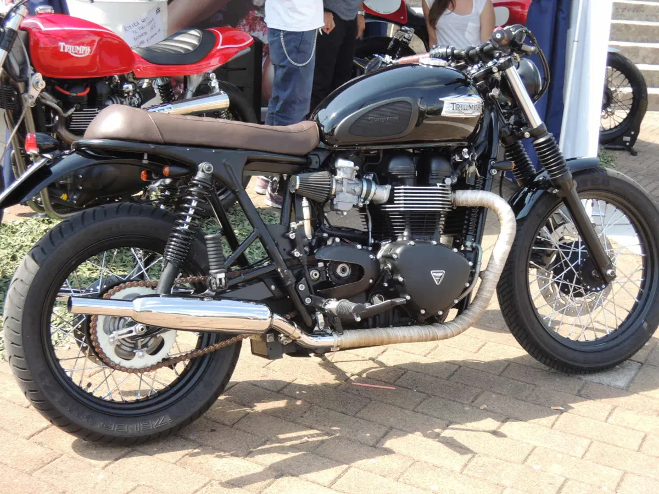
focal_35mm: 55
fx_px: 1047
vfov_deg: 26.6
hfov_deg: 34.9
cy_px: 247
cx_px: 330
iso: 100
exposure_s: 1/160
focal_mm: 9.9
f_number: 4
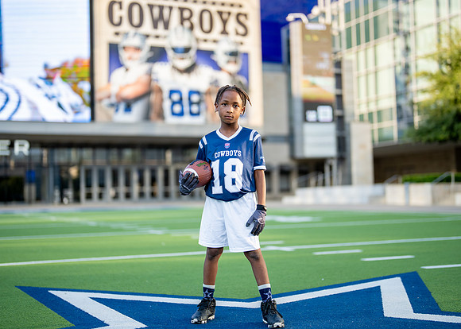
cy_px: 157
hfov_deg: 34.5
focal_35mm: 57
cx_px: 232
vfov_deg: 25.0
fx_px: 742
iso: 100
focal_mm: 50
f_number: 1.2
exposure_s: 1/1600
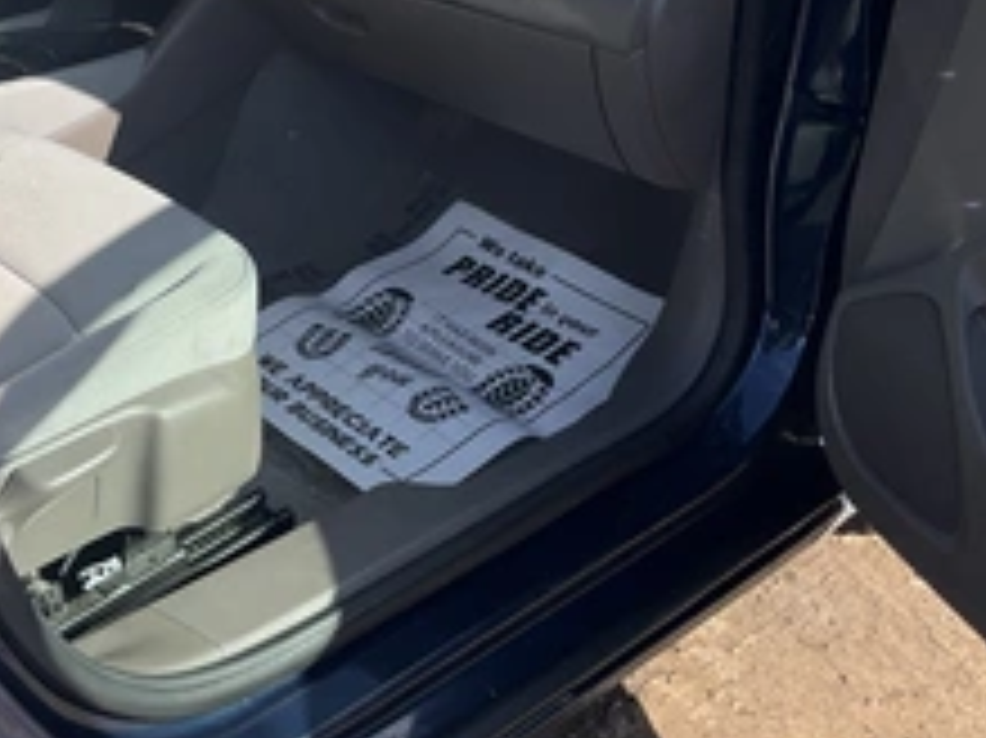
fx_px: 1509
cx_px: 239
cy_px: 76
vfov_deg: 26.6
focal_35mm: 53
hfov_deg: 35.3
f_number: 1.8
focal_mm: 3
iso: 25
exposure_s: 1/691
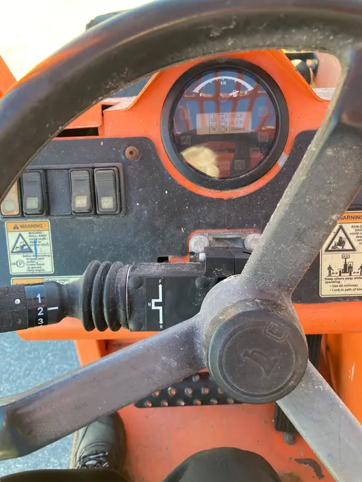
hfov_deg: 49.8
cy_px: 241
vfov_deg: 63.4
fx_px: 390
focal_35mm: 28
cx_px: 181
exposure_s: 1/121
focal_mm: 3.99
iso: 40
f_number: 1.8
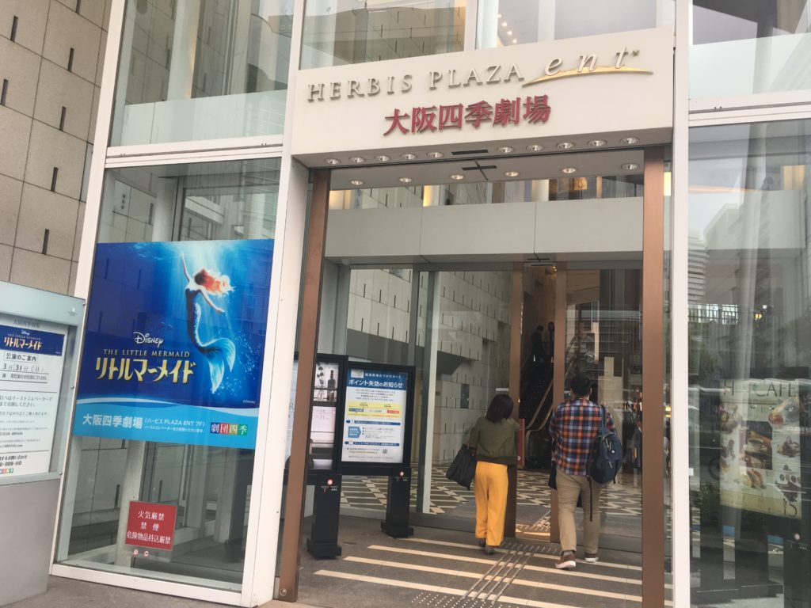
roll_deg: -2.5
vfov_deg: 48.2
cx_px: 406
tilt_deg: +8.8
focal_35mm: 29
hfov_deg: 61.7
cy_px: 304
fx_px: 679
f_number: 2.2
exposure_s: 1/120
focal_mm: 4.15
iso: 40
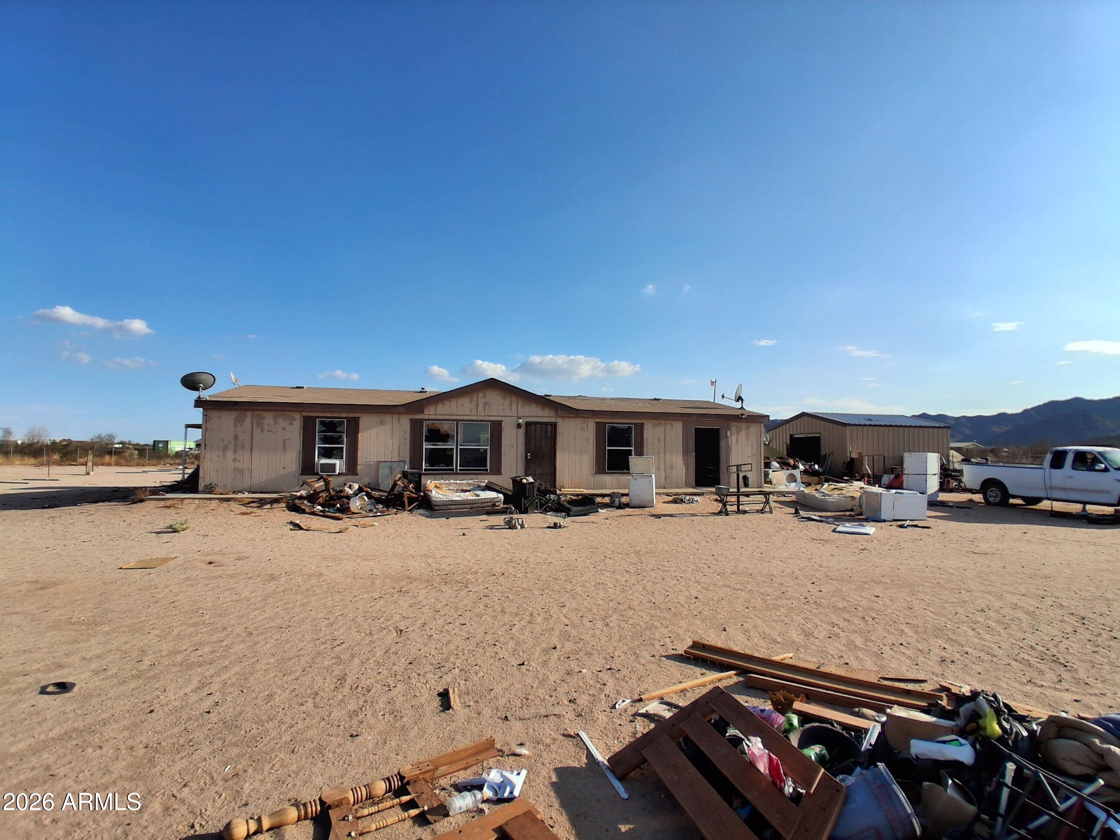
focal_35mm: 17
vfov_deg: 74.7
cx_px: 560
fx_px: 550
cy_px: 420
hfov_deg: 91.0
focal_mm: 1.4
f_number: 2.2
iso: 50
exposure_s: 1/1757
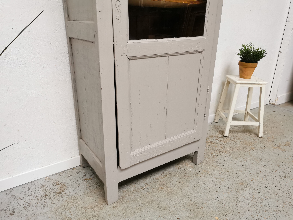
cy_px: 110
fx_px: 229
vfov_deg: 51.4
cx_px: 146
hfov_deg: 65.3
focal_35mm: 27
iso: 200
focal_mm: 5.58
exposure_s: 1/100
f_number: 1.8
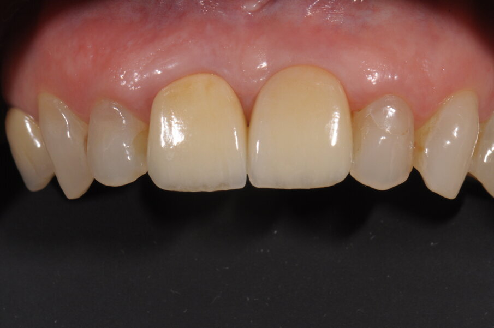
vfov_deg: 8.7
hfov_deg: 13.1
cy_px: 164
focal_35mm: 158
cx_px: 247
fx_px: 2159
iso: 400
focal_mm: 105
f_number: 36
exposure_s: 1/125
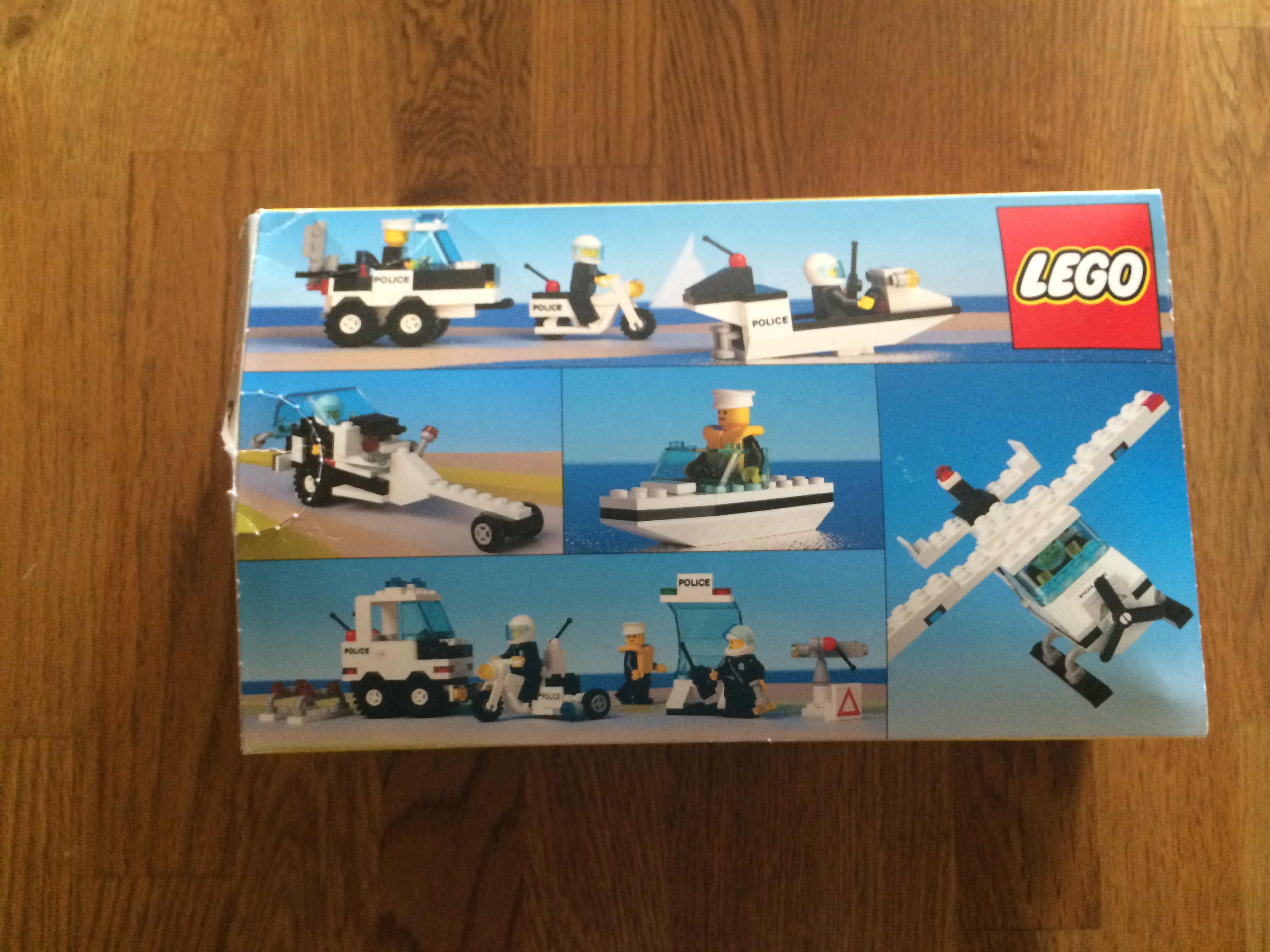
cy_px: 476
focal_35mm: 30
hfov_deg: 60.0
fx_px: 1101
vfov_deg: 46.8
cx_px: 635
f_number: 2.2
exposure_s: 1/30
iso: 320
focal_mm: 4.12
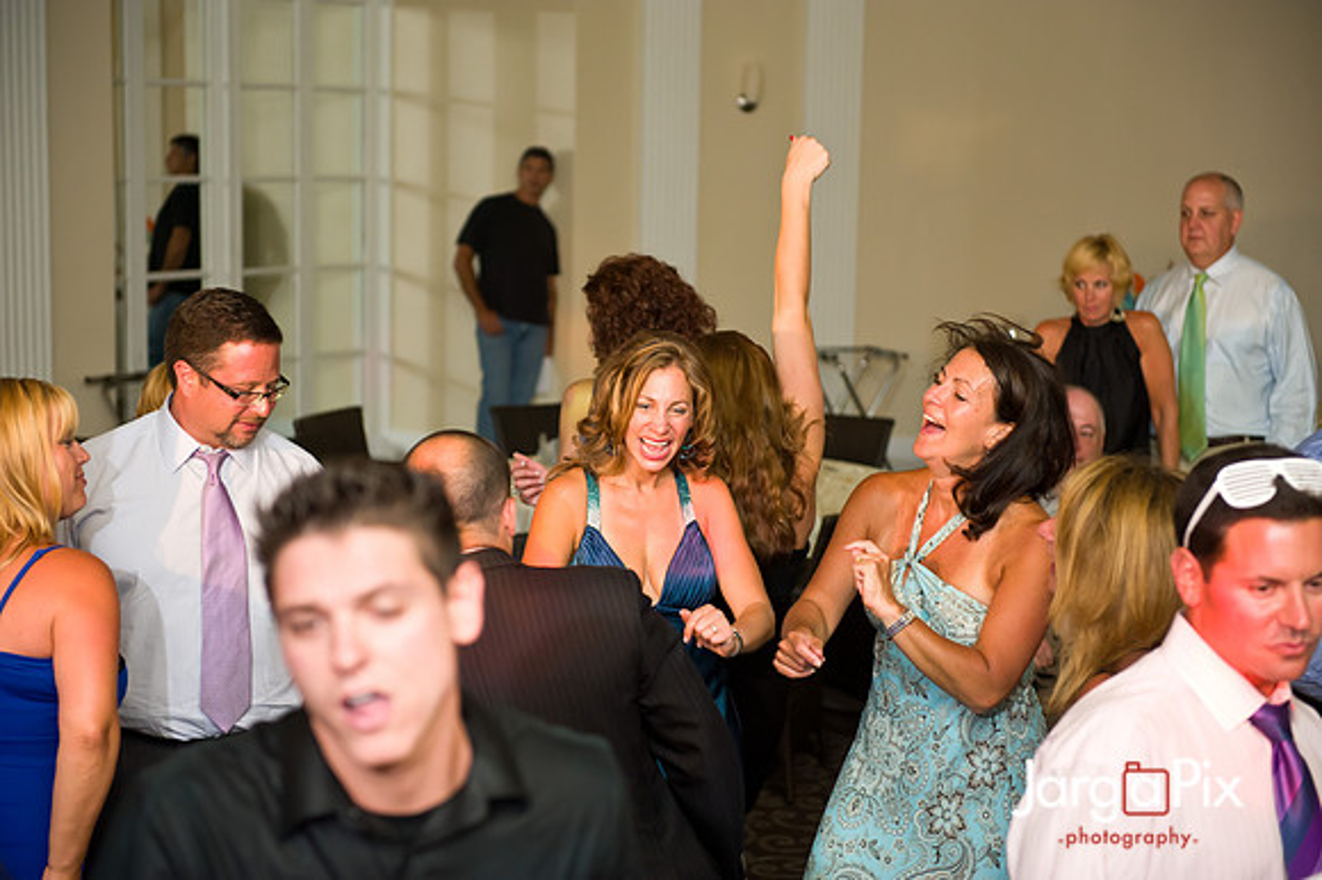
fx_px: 2569
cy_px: 440
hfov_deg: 28.9
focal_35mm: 70
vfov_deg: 19.4
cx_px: 661
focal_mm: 70
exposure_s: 1/125
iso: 1600
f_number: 3.2
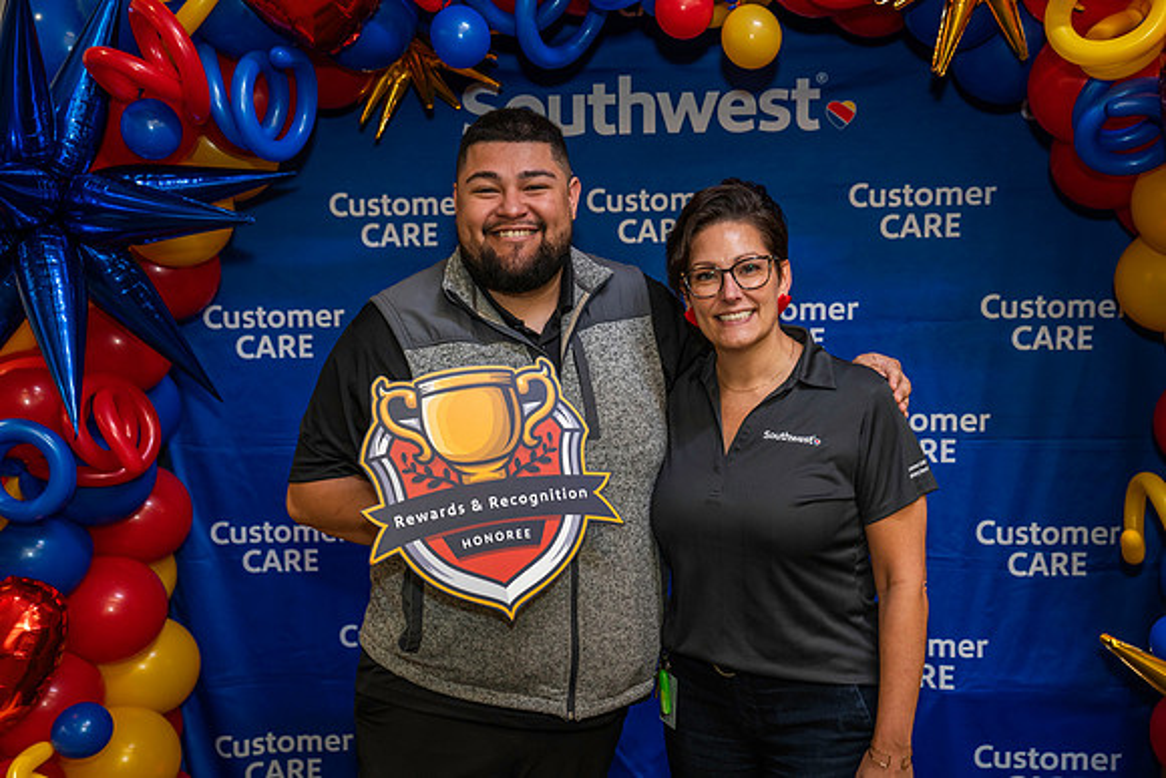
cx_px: 583
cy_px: 389
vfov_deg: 29.9
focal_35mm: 45
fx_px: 1458
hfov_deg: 43.6
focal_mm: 45
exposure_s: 1/160
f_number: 4
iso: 1250
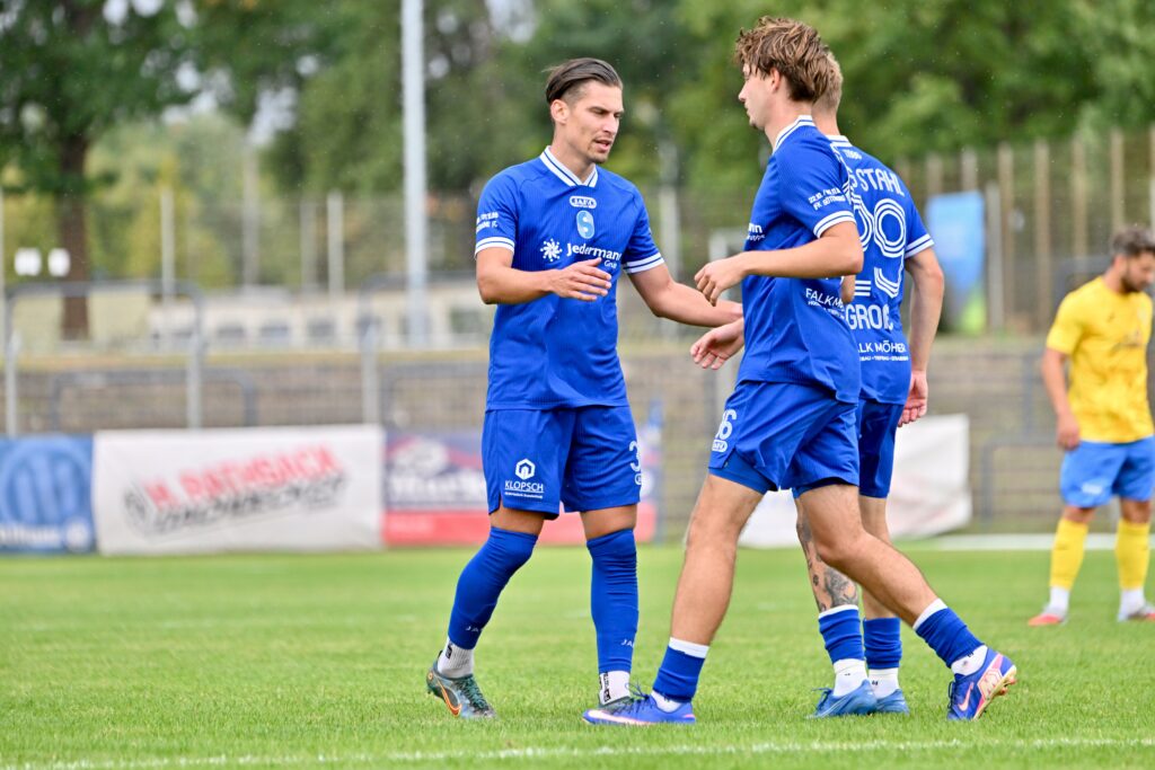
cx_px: 578
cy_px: 385
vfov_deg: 3.9
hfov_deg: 5.9
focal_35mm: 350
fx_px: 11230
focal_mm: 350
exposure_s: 1/2000
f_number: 5.6
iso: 2000
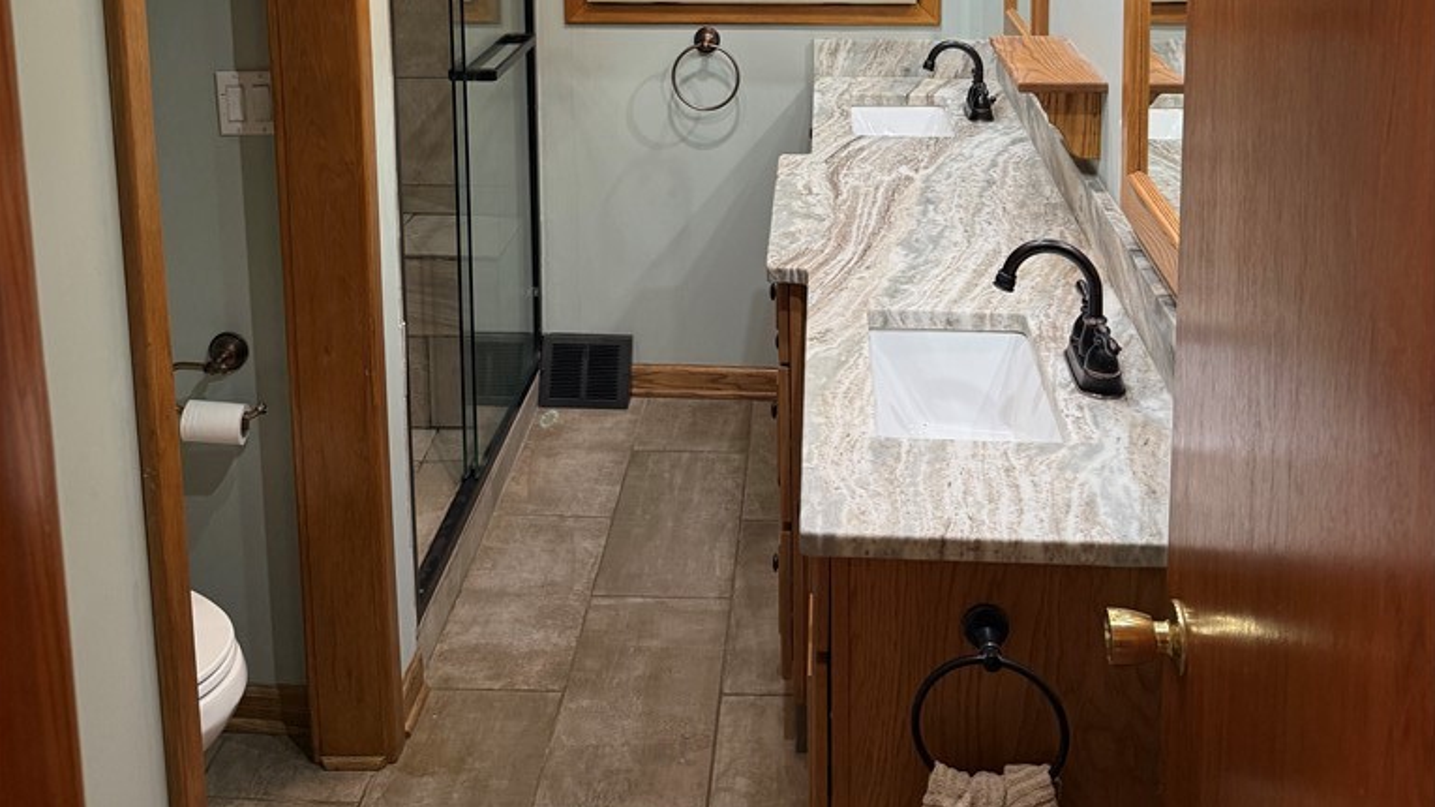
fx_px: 1332
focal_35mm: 35
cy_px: -45
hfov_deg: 56.6
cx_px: 718
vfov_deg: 30.7
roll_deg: +0.7
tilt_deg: -6.8
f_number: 1.78
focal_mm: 6.76
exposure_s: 1/60
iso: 160
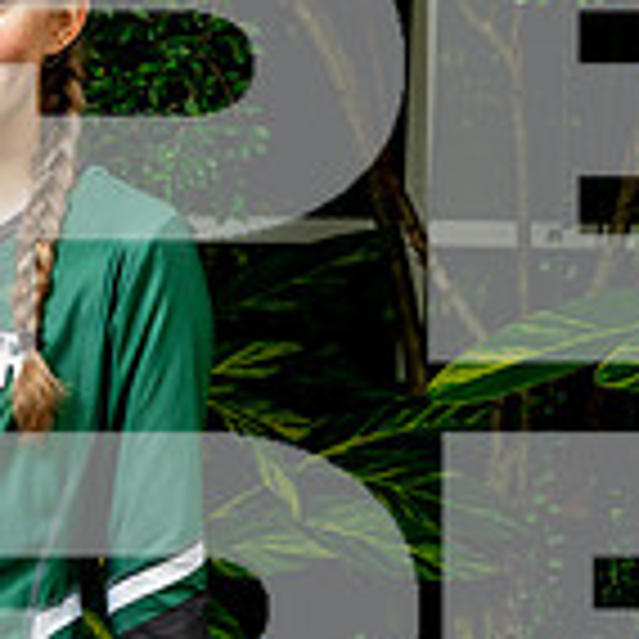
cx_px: -184
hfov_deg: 10.3
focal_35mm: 167
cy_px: 673
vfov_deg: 10.4
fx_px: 3488
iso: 100
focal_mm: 48
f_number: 5.6
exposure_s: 1/200
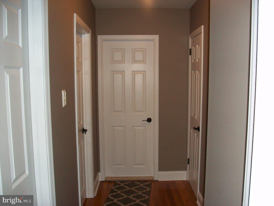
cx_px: 137
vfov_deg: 41.8
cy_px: 103
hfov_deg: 54.0
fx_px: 269
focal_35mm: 34
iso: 120
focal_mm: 5.7
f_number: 2.8
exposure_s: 1/60
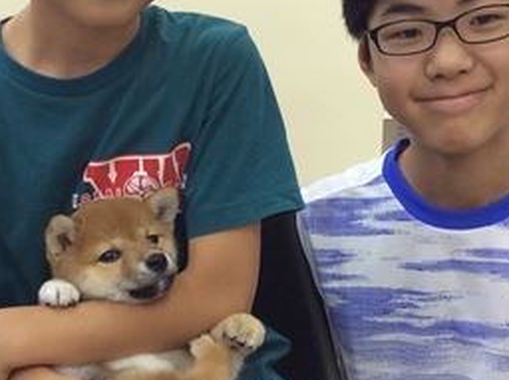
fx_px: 1101
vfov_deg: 19.5
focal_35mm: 75
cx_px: 175
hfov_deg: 25.9
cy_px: 235
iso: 64
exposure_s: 1/24
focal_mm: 3.3
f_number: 2.4
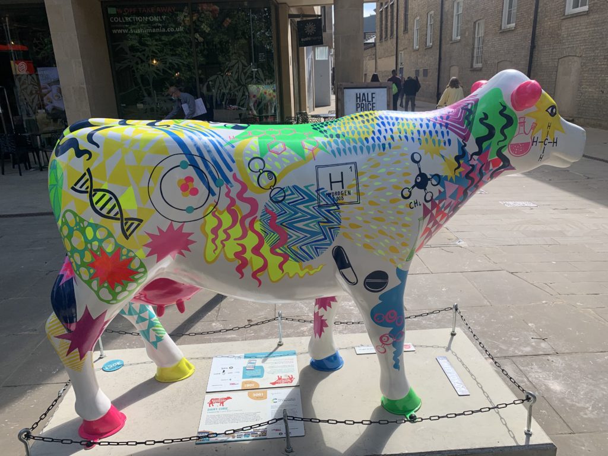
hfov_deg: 67.3
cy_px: 228
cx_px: 304
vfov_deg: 53.1
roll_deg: +0.0
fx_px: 457
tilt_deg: -13.6
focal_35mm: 26
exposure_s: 1/1427
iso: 25
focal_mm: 4.25
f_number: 1.8
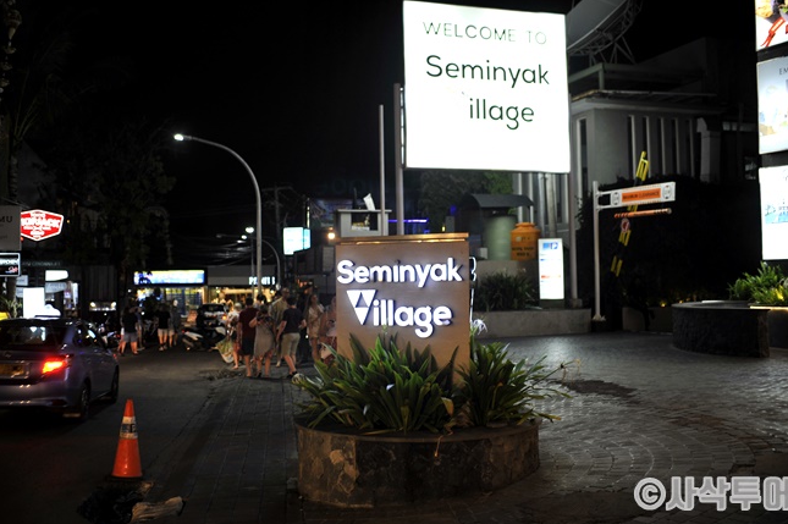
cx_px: 382
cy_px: 260
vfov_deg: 35.0
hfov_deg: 50.7
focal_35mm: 38
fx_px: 831
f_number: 2.8
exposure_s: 1/30
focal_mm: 35
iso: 250
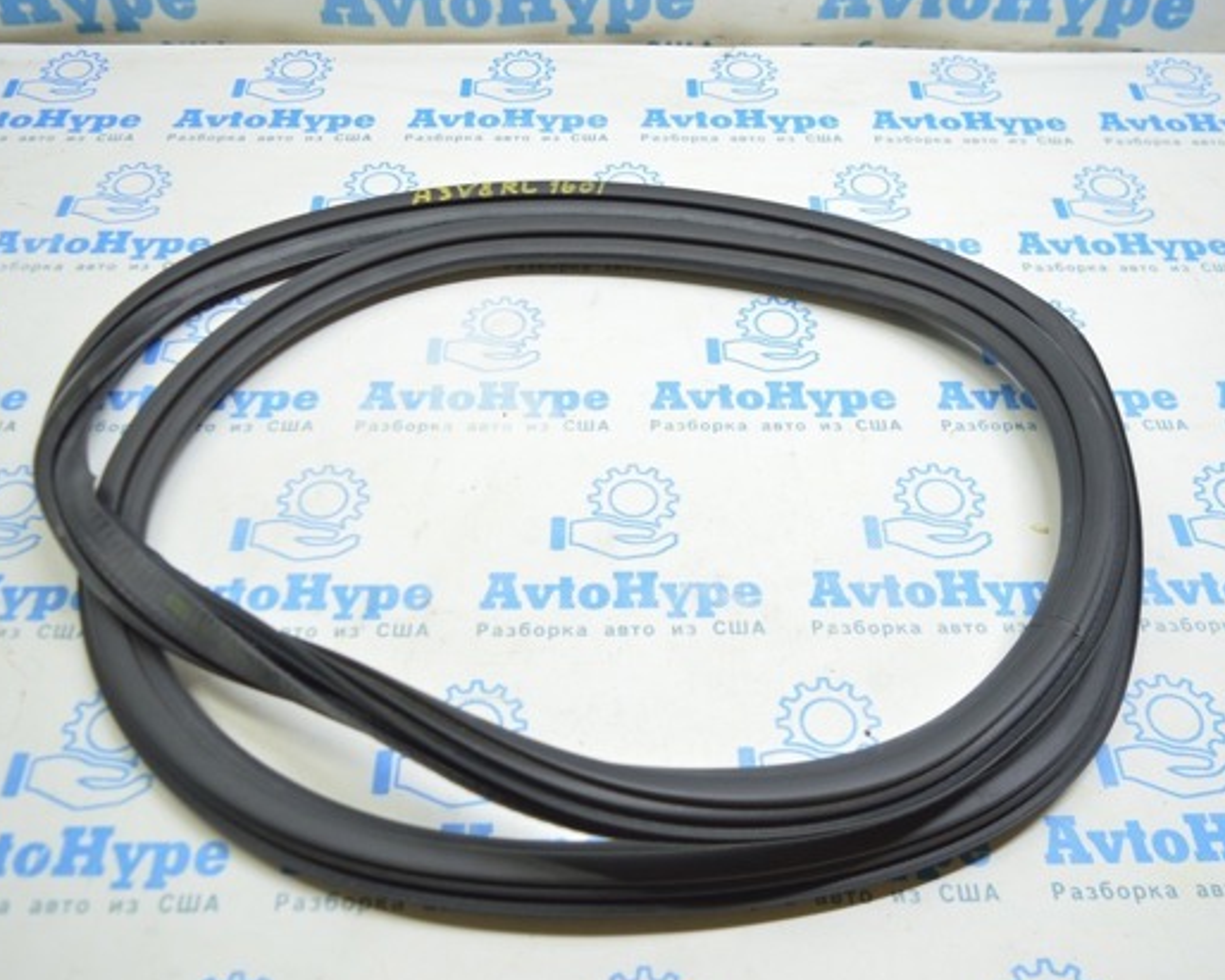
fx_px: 1269
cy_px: 488
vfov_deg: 42.2
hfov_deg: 51.5
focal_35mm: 35
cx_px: 617
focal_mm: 20
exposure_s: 1/40
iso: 400
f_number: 3.5
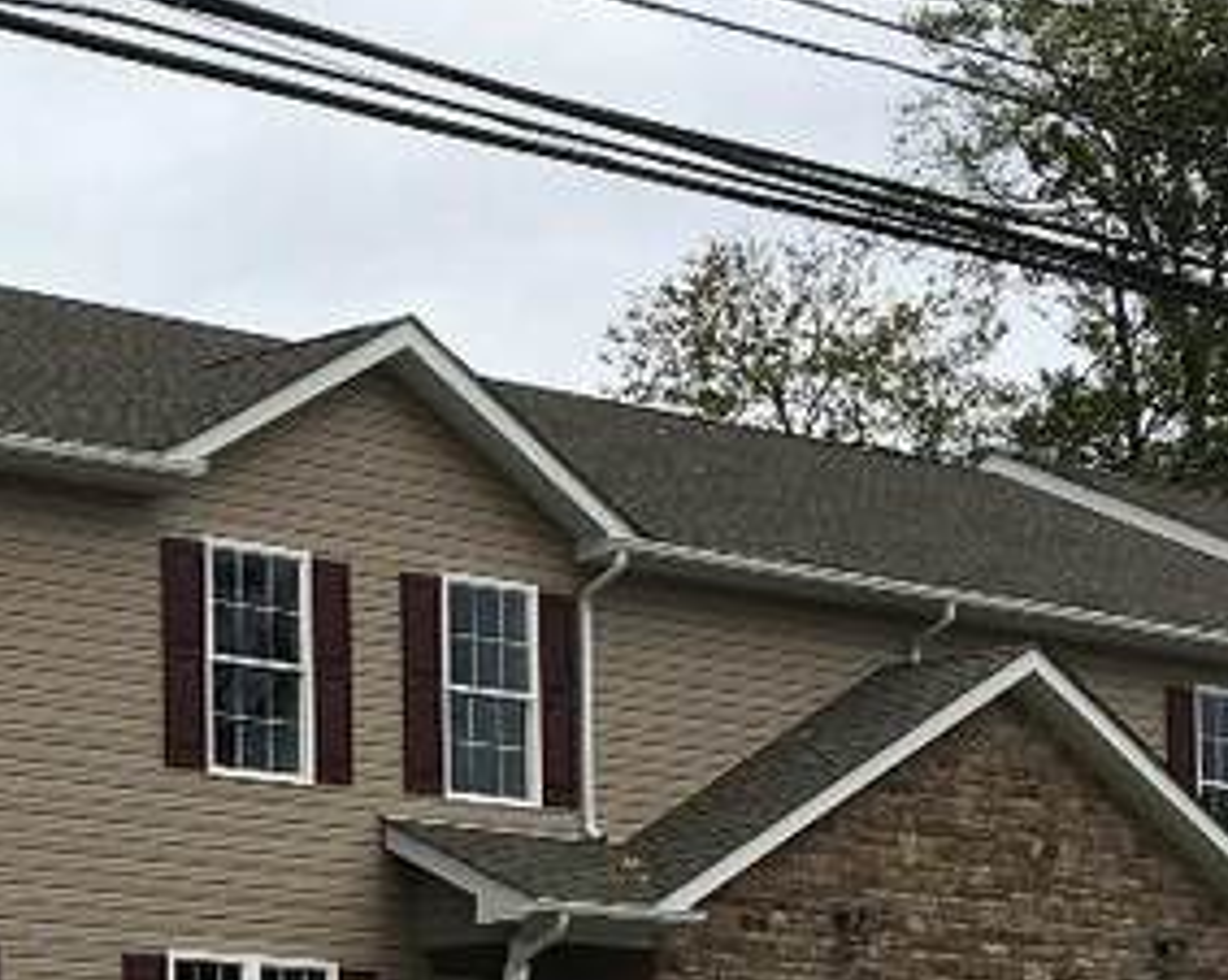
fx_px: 4649
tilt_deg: +2.6
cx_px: -434
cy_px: 1132
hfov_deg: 14.3
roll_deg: -1.0
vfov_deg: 11.8
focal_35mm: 128
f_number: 2.2
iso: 25
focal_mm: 4.15
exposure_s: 1/1083
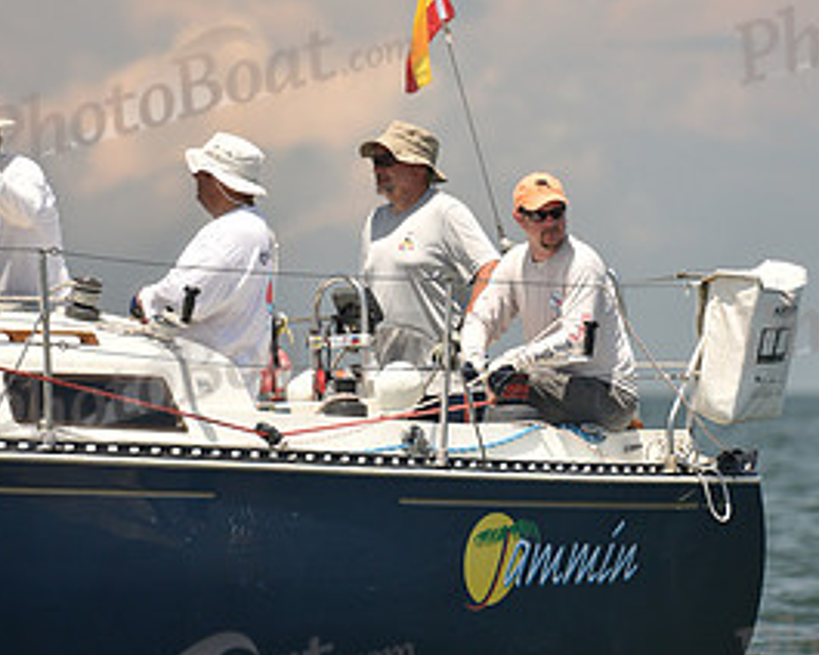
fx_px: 9962
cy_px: 494
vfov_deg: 3.8
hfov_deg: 4.7
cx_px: 576
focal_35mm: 411
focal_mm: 200
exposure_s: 1/2000
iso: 320
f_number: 3.5
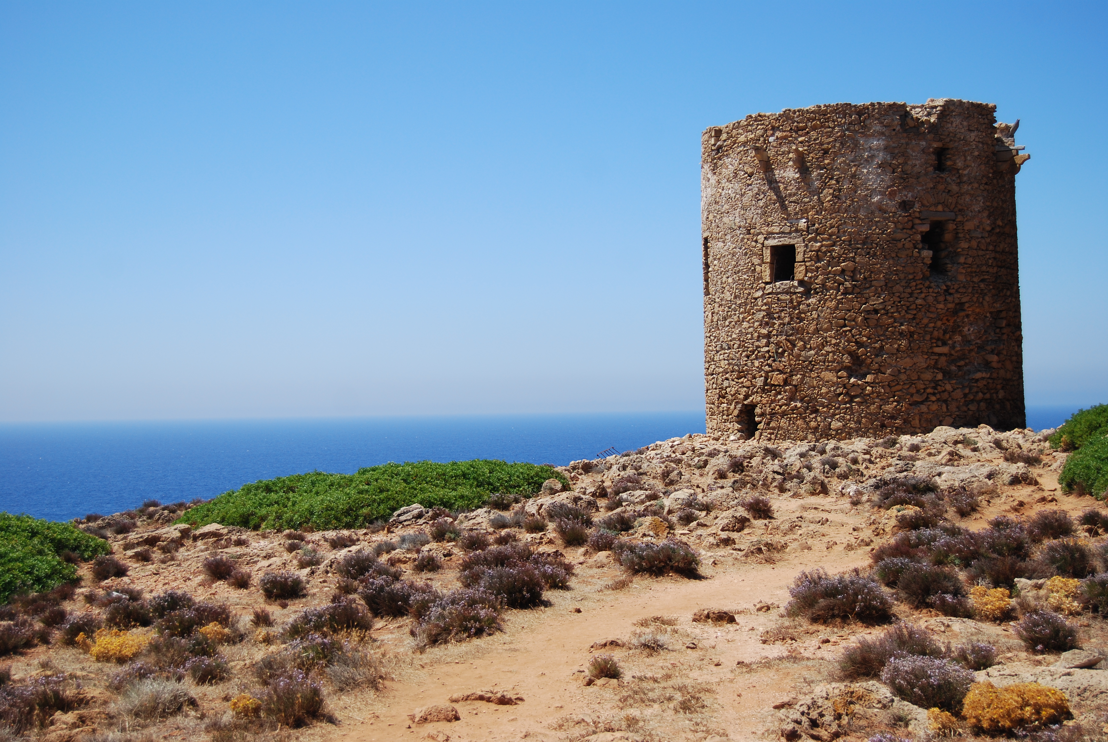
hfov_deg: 41.1
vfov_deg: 28.2
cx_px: 554
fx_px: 1479
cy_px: 371
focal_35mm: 48
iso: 140
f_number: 4.5
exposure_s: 1/1000
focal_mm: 32
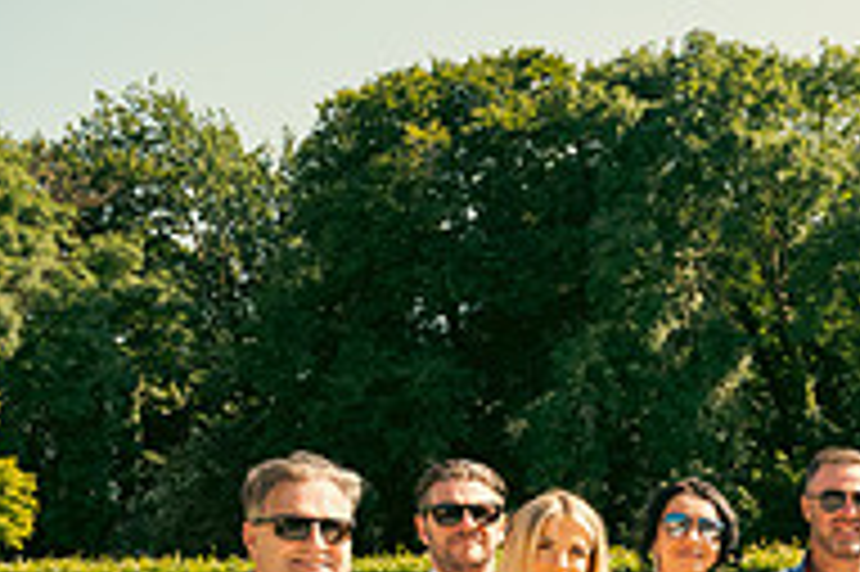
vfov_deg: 17.6
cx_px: 1283
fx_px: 1742
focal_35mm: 73
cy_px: 723
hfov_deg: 22.7
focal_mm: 24
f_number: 5.6
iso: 200
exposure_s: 1/500
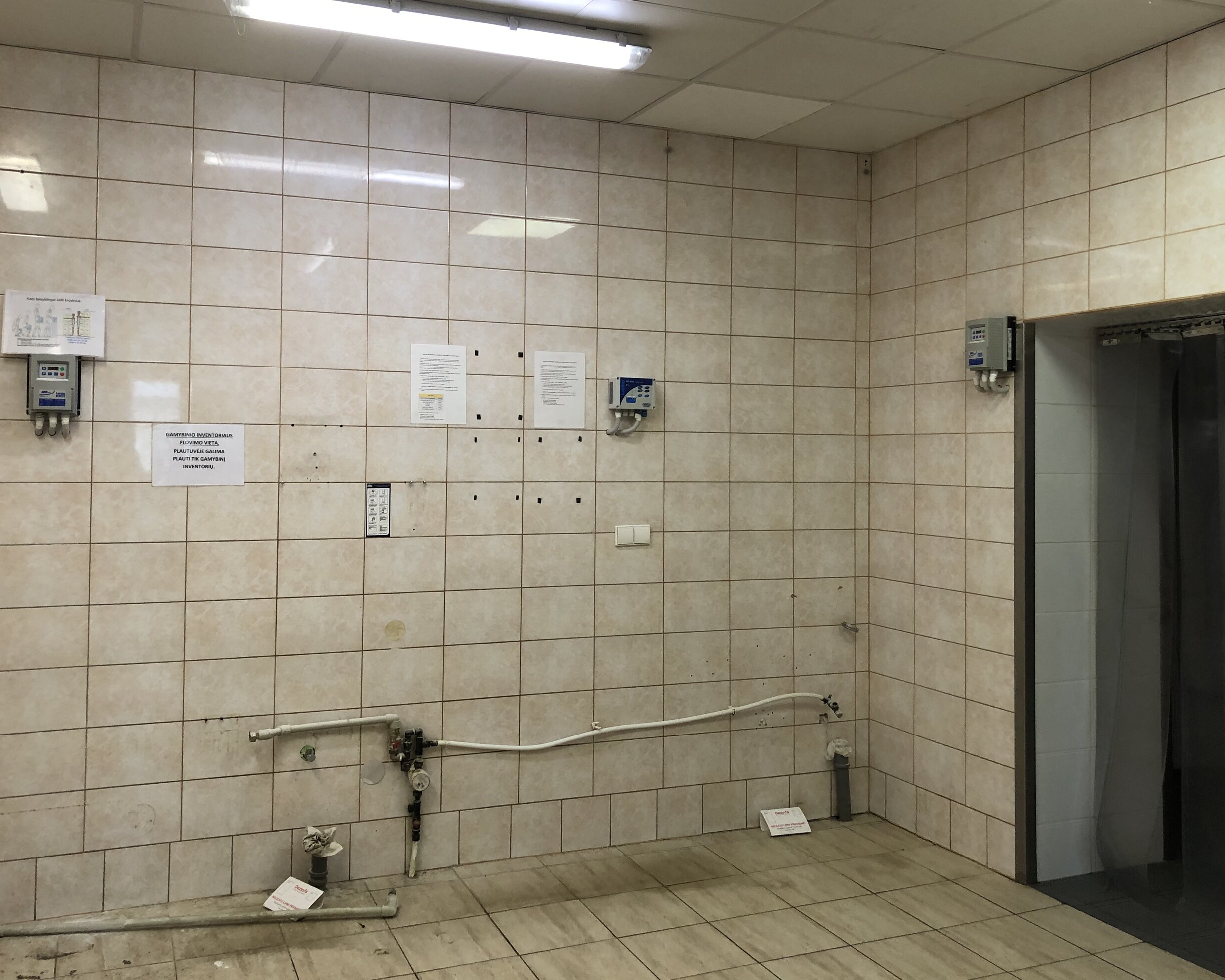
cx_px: 607
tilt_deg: +1.6
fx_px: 1160
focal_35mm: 32
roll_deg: -1.3
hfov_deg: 55.7
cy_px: 451
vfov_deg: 45.8
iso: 25
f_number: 1.8
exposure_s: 1/33
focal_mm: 3.99
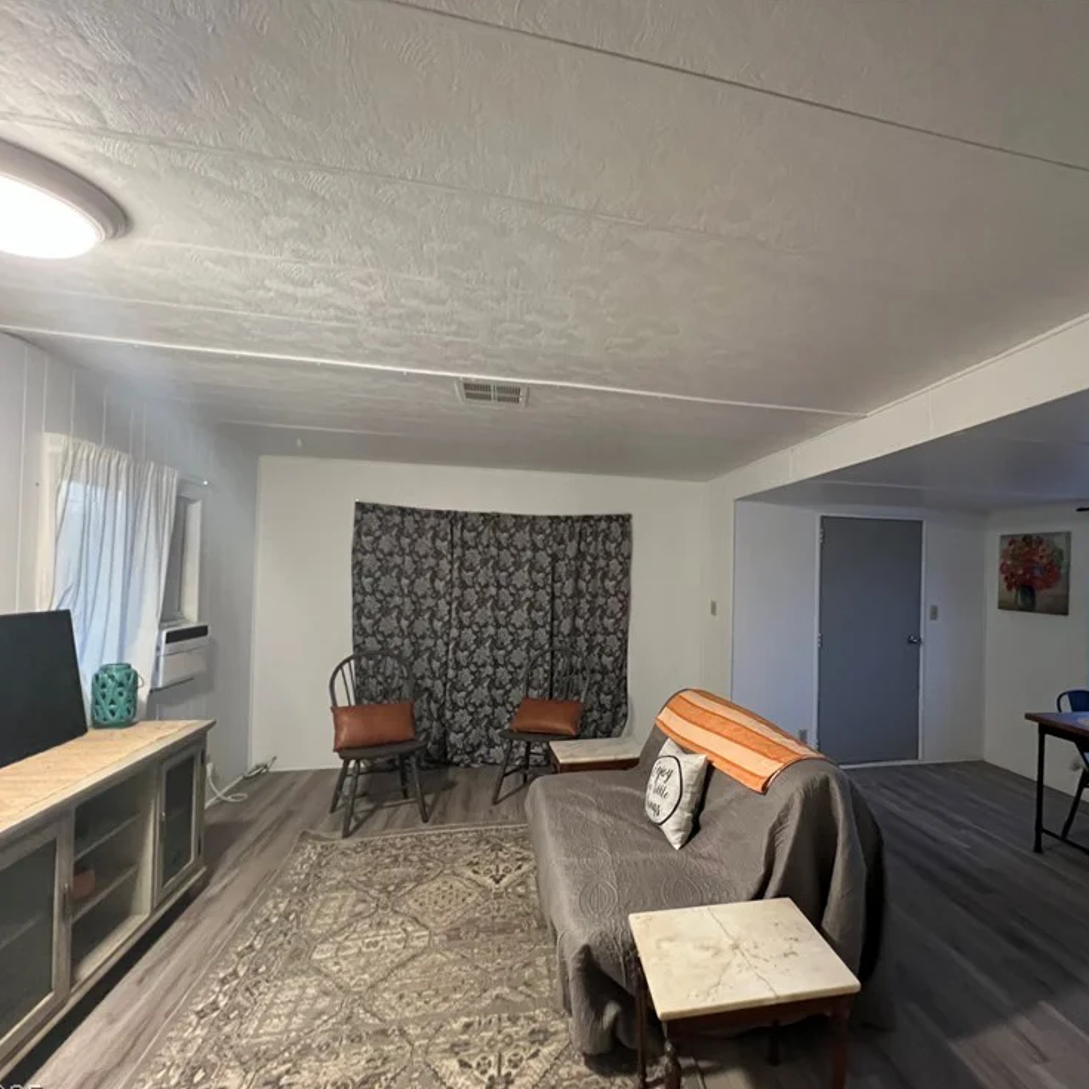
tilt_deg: +1.4
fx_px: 569
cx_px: 652
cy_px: 562
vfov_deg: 87.4
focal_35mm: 16
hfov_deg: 86.4
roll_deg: -1.6
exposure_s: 1/60
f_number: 1.8
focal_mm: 1.57
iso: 1000
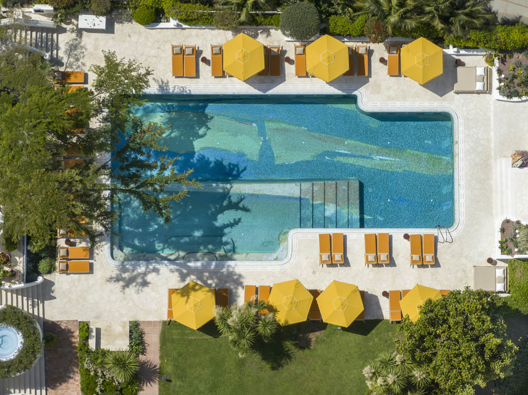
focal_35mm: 166
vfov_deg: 8.9
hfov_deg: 11.9
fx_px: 2531
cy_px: 198
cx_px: 264
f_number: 3.4
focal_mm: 30.71
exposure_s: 1/240
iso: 100
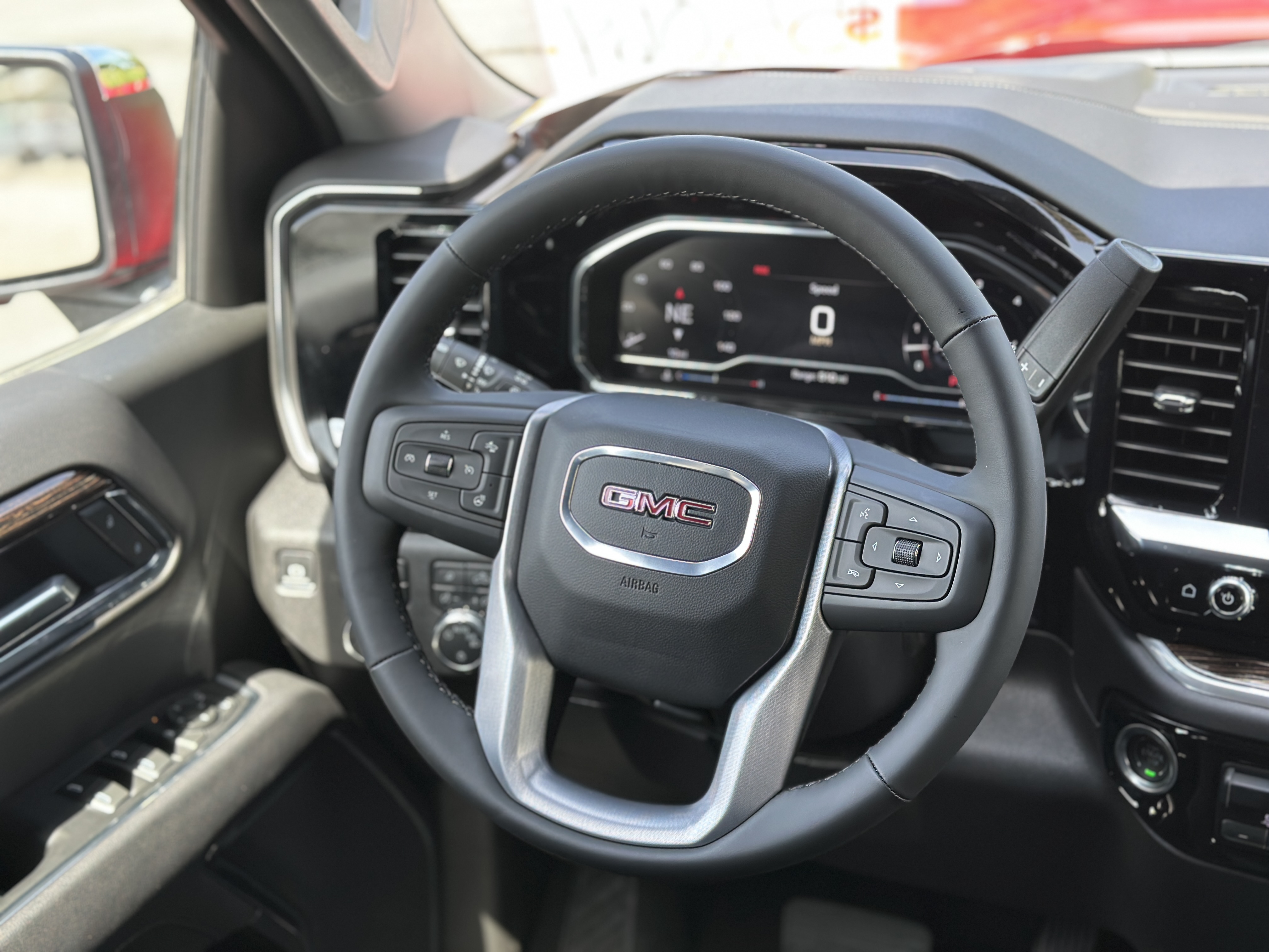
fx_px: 1760
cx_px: 634
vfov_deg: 30.3
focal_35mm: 48
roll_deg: +0.7
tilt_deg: -21.6
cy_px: 476
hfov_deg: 39.7
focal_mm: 6.86
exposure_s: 1/172
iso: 100
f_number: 1.78
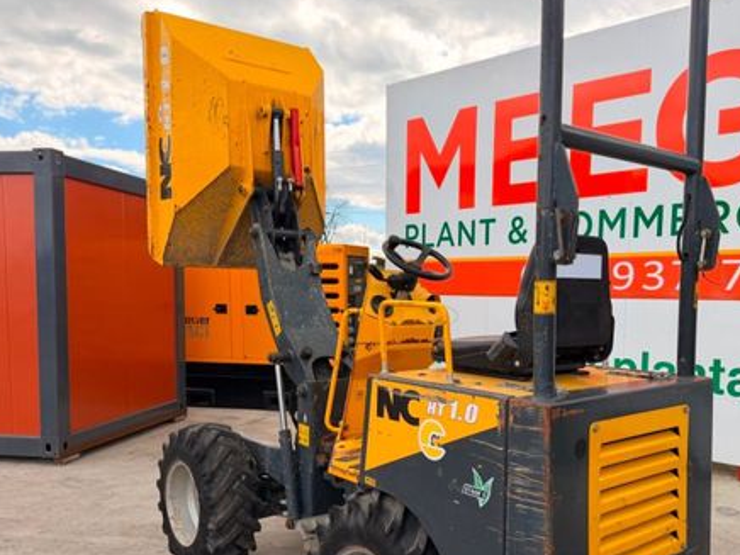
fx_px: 705
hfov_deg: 55.1
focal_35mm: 33
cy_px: 356
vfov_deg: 42.5
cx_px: 428
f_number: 1.78
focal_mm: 6.76
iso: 100
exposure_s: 1/2110
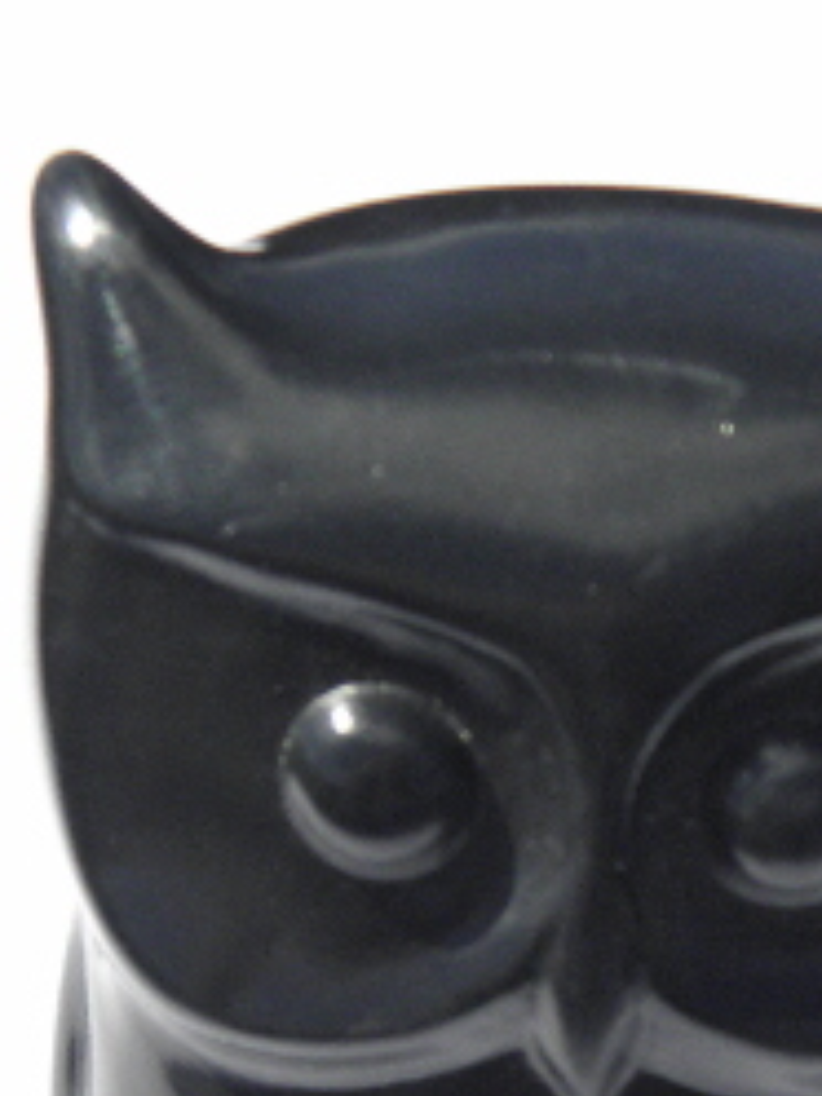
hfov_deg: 13.2
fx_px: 3546
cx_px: 561
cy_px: 1098
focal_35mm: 112
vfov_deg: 17.2
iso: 100
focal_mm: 9.7
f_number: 8.2
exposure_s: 1/200
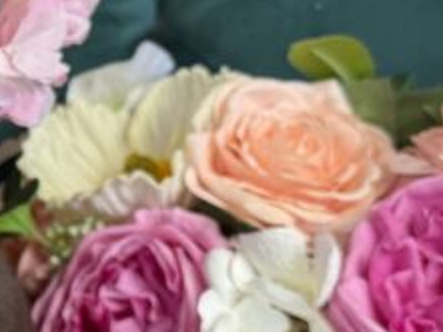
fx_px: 1421
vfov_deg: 13.4
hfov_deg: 16.8
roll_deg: -0.5
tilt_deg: -4.5
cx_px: -110
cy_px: 146
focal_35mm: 111
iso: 100
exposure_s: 1/120
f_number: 1.78
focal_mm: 6.76
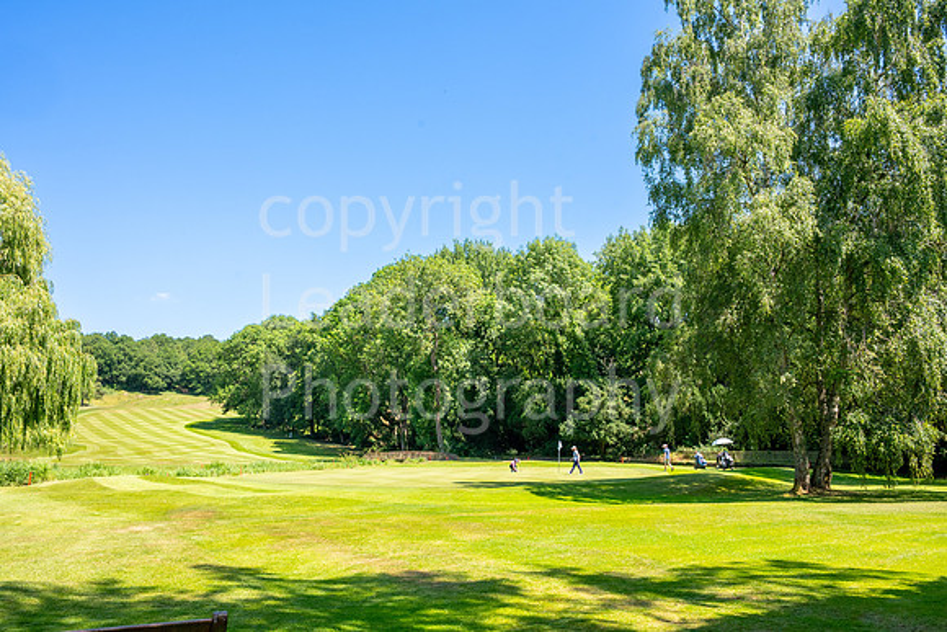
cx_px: 474
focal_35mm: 29
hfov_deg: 63.6
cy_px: 316
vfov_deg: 45.0
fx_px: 763
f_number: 9
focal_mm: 29
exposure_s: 1/500
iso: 400
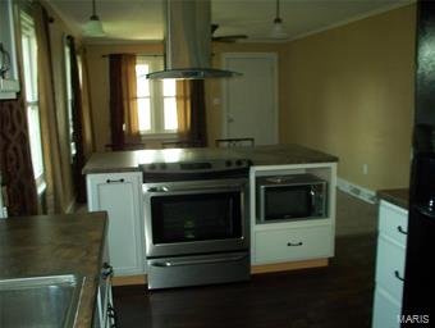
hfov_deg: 51.3
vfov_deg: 39.7
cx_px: 218
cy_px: 164
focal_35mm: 36
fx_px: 453
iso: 200
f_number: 2.8
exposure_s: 1/30
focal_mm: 7.54
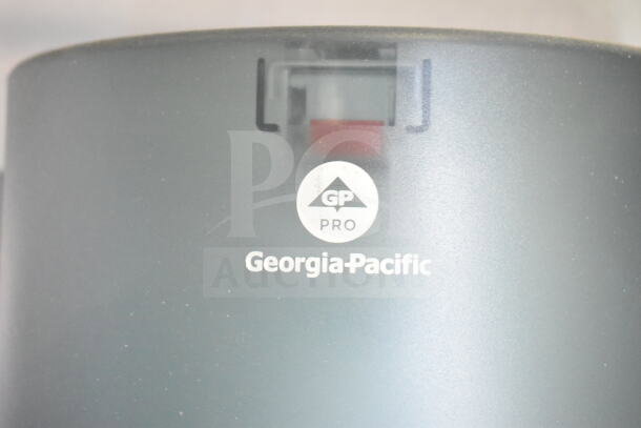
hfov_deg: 31.9
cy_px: 214
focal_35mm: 63
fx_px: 1122
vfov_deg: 21.6
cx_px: 320
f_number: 5
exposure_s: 1/60
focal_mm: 42
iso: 9000
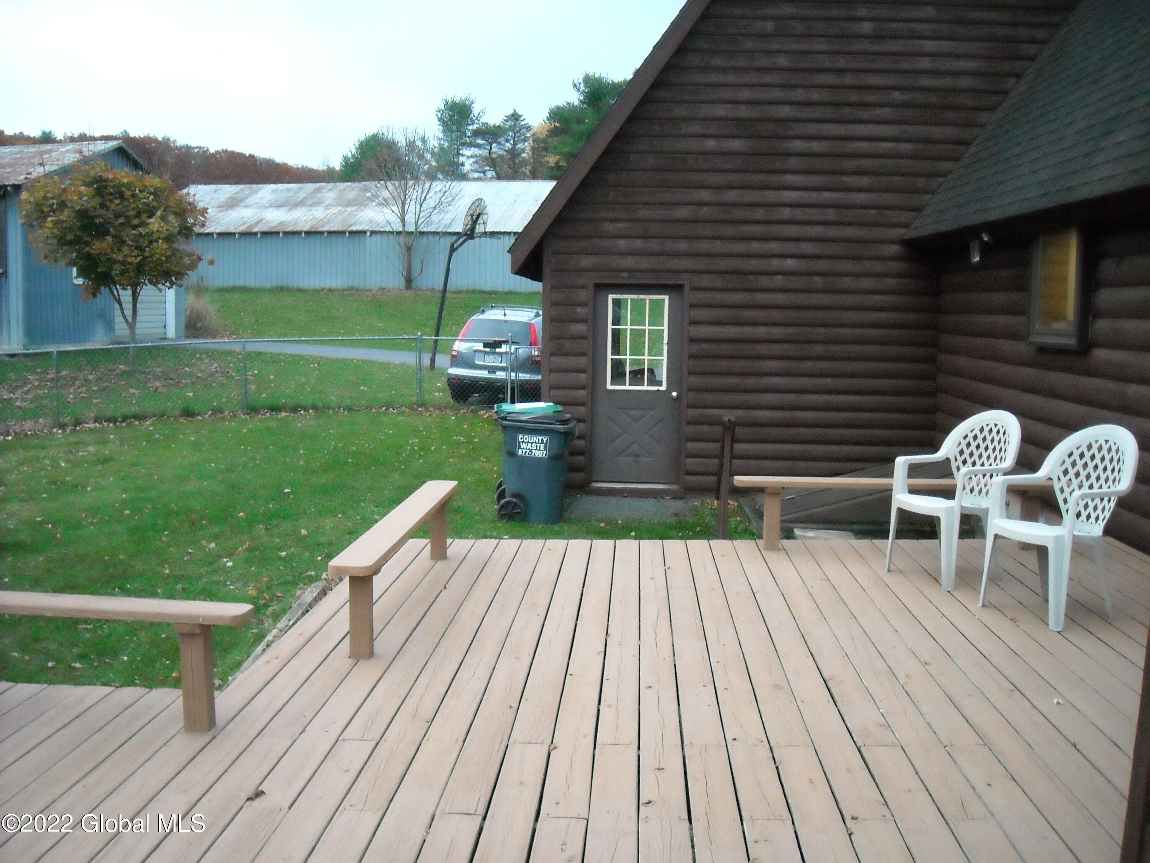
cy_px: 432
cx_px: 575
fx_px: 1163
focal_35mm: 35
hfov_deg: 52.6
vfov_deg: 40.7
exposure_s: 1/91
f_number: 2.8
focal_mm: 5.7
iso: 800
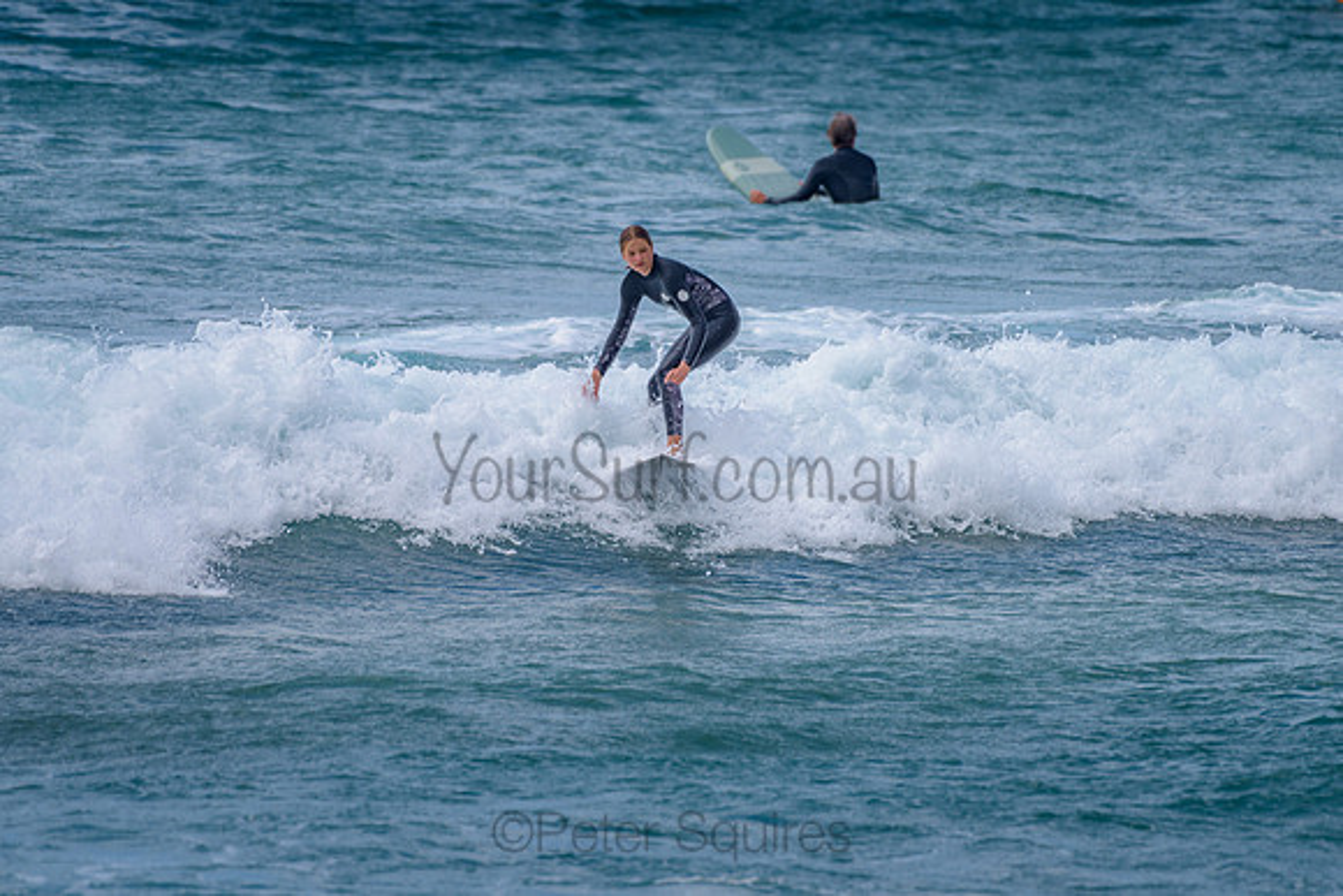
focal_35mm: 613
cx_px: 655
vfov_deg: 2.2
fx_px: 22870
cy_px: 348
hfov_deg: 3.4
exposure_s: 1/1600
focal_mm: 500
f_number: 5.6
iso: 140
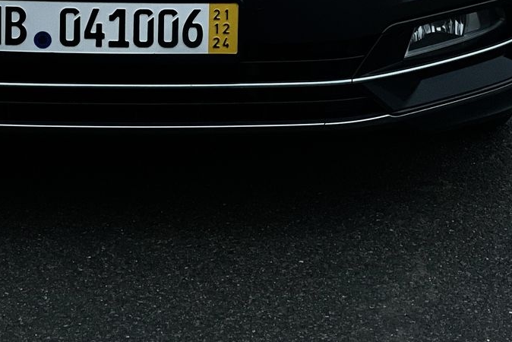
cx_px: 112
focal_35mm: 190
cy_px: -235
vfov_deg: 7.1
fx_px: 2703
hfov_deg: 10.8
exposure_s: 1/82
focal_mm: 9
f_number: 2.8
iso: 160
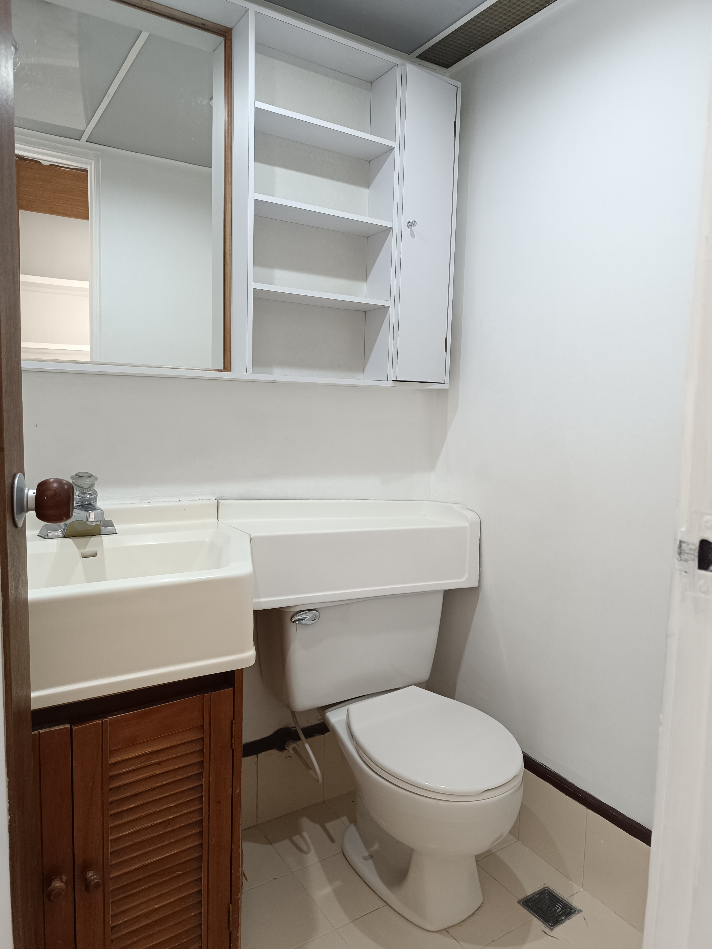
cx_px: 356
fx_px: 658
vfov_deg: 71.6
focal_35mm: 24
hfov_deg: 56.8
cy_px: 474
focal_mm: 6.14
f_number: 1.65
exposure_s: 1/60
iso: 772
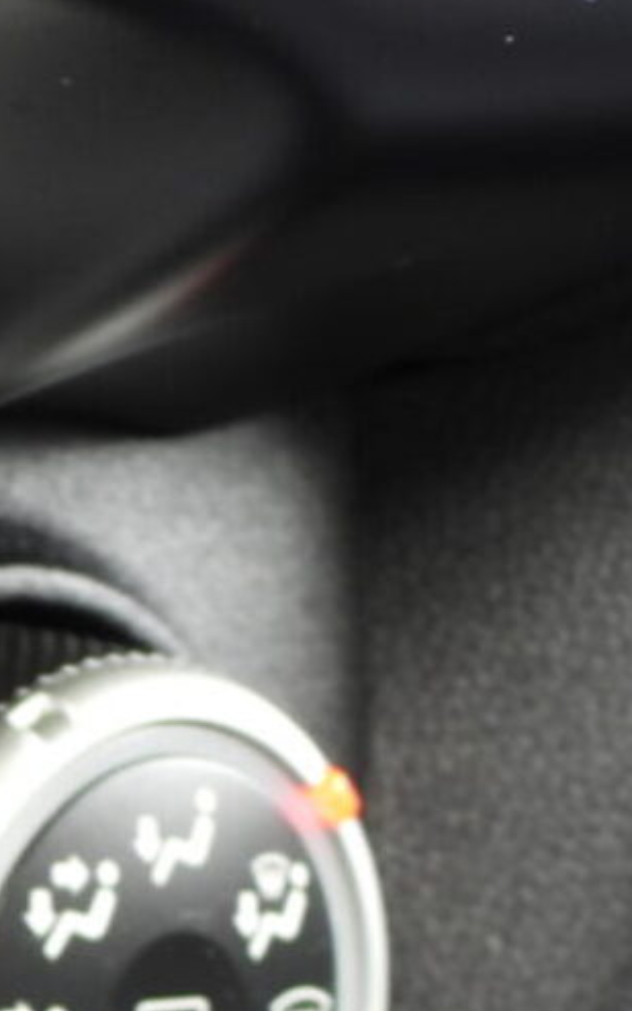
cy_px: 1009
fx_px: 5206
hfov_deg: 6.6
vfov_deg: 11.0
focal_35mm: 189
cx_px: -871
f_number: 3.5
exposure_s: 1/30
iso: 160
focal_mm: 9.8
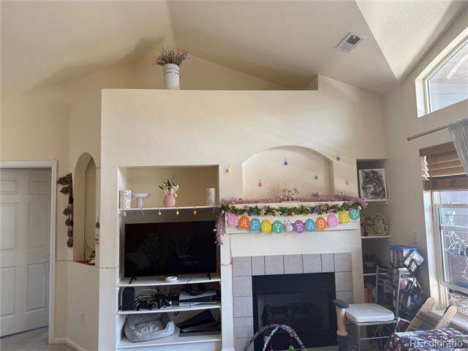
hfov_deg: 71.6
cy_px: 176
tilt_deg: +5.6
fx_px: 324
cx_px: 234
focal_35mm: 24
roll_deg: +2.7
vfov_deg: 56.8
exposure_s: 1/121
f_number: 1.78
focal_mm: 6.76
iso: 80
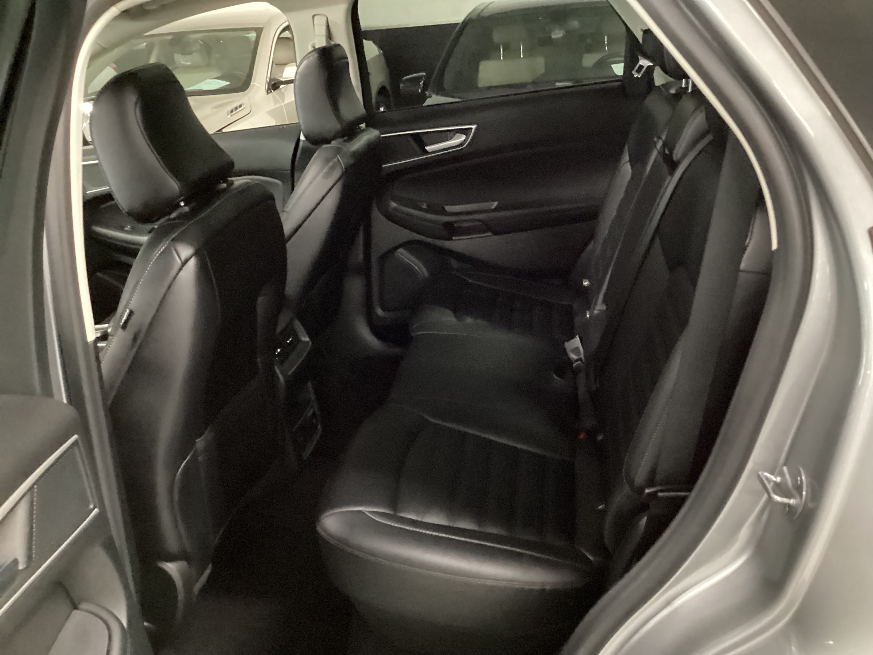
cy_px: 328
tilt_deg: -24.1
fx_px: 782
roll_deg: +4.3
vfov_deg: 45.4
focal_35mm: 31
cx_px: 436
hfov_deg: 58.4
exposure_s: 1/17
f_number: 2.4
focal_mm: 3.3
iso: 800
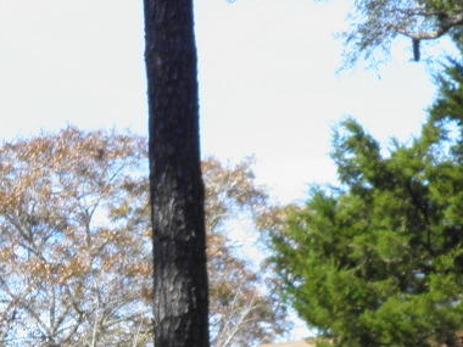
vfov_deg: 5.6
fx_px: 3491
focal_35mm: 261
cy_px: 566
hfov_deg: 7.5
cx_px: -66
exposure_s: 1/125
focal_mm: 11.2
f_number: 6
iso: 50
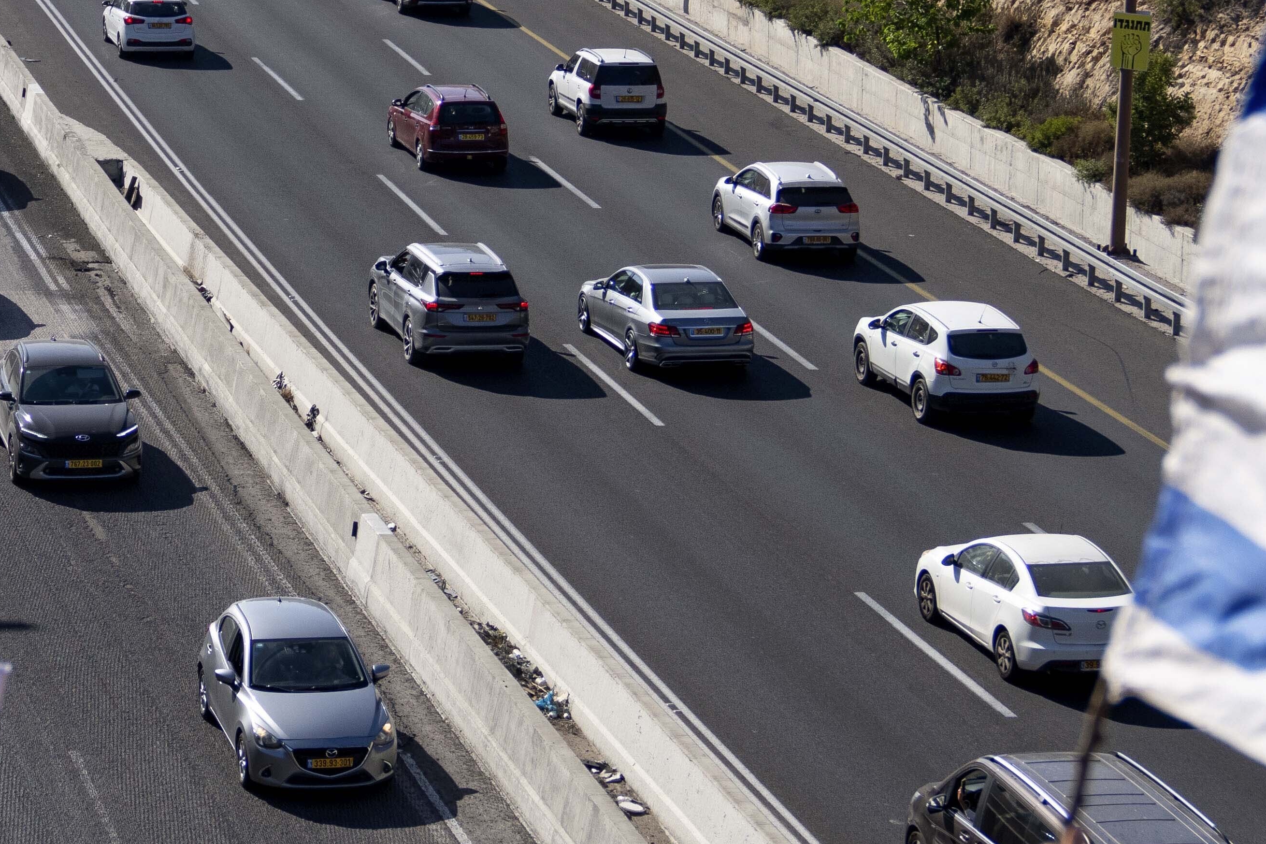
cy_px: 485
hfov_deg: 16.7
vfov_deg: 11.2
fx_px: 4290
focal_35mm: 122
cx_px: 289
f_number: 2.8
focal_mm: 37
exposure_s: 1/4000
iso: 200
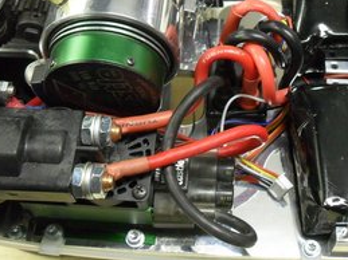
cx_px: 231
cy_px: 60
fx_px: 543
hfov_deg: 35.2
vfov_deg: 26.6
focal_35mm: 54
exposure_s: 1/15
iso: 240
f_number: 2.8
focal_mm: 6.2
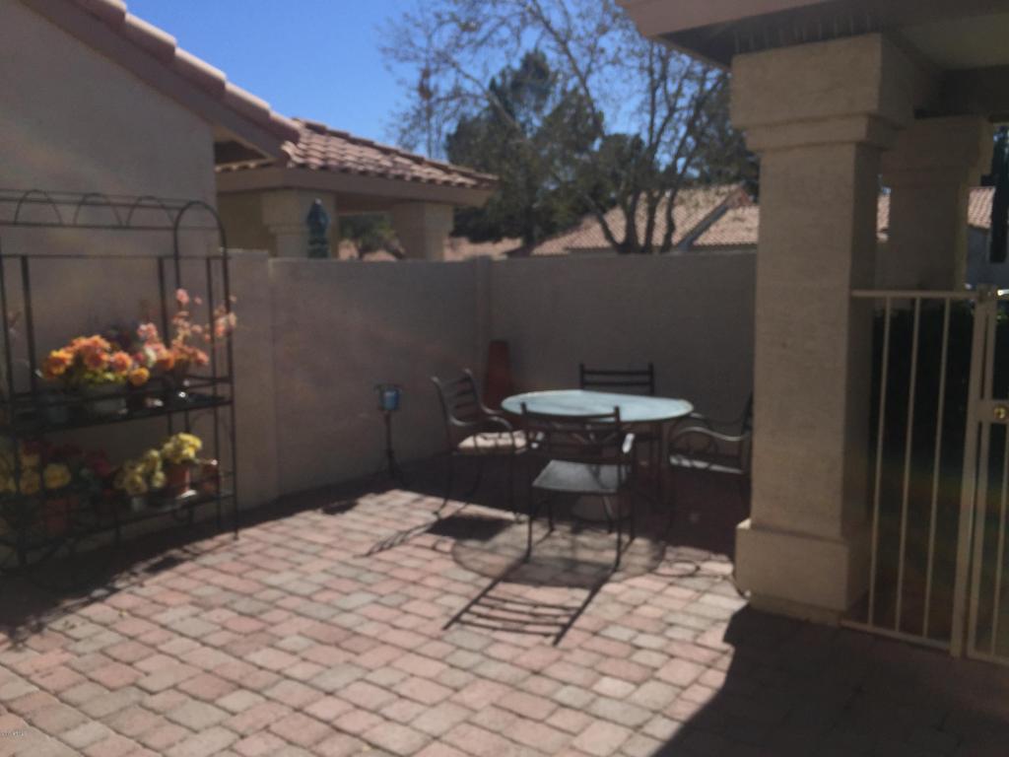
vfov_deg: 48.2
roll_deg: +1.9
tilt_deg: -7.6
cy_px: 378
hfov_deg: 61.7
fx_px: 845
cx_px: 504
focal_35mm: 29
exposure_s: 1/5650
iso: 32
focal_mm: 4.15
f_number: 2.2
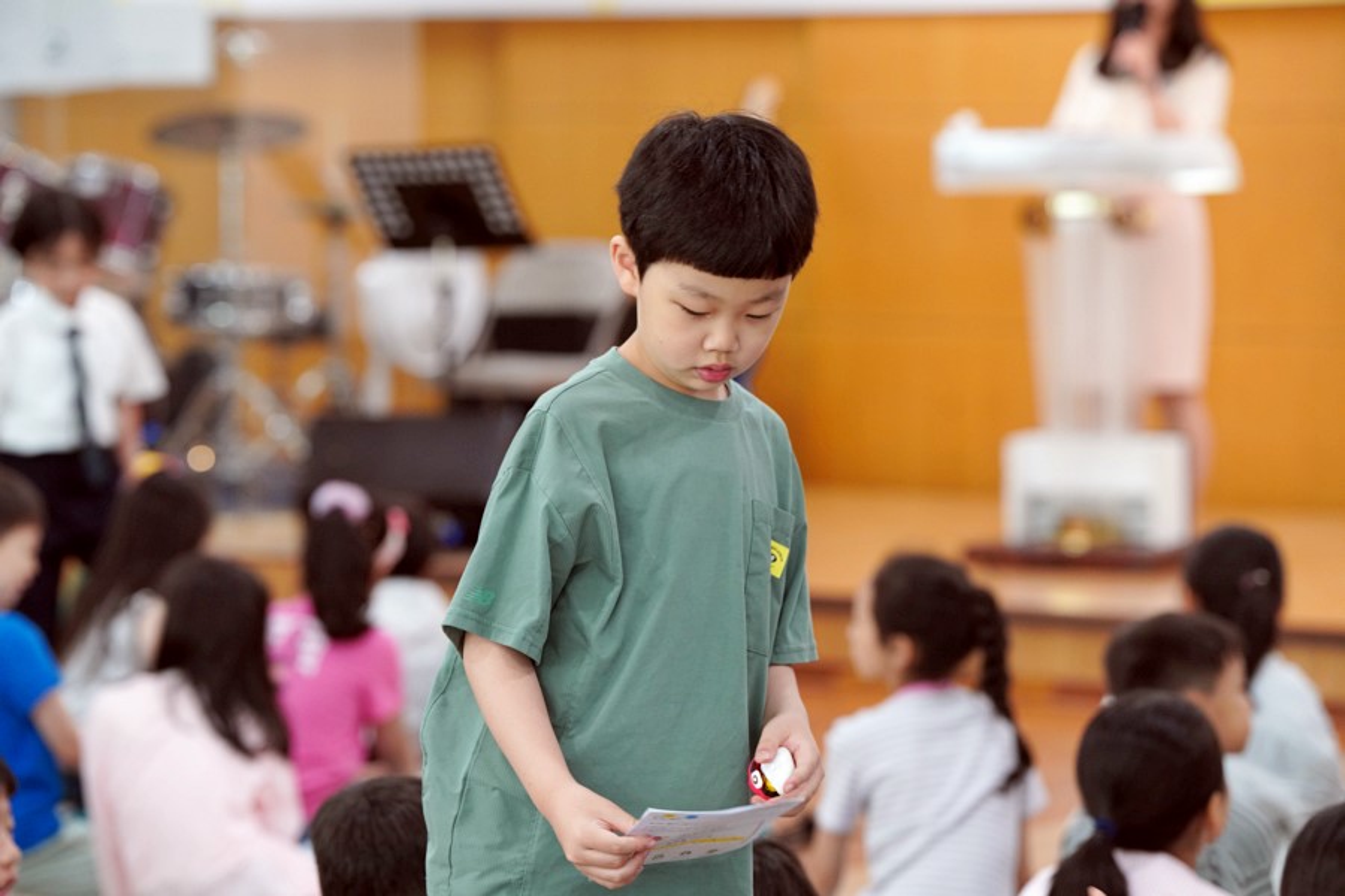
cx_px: 672
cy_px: 448
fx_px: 5193
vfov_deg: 9.9
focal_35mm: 139
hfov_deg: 14.8
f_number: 4
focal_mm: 139
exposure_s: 1/160
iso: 1600
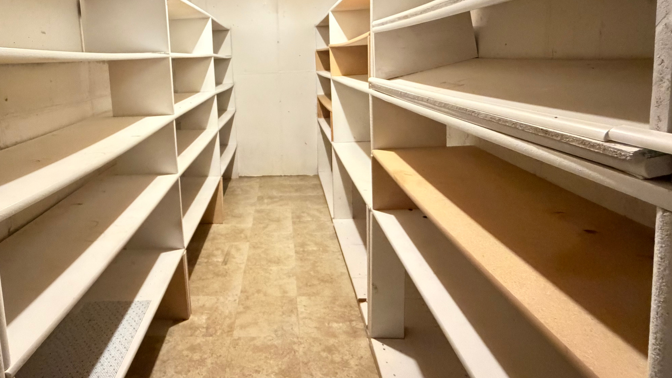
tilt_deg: -8.1
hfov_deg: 79.8
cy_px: 111
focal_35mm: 22
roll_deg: +3.2
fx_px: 392
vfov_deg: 50.1
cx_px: 254
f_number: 2.2
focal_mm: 2.22
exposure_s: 1/30
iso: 2000
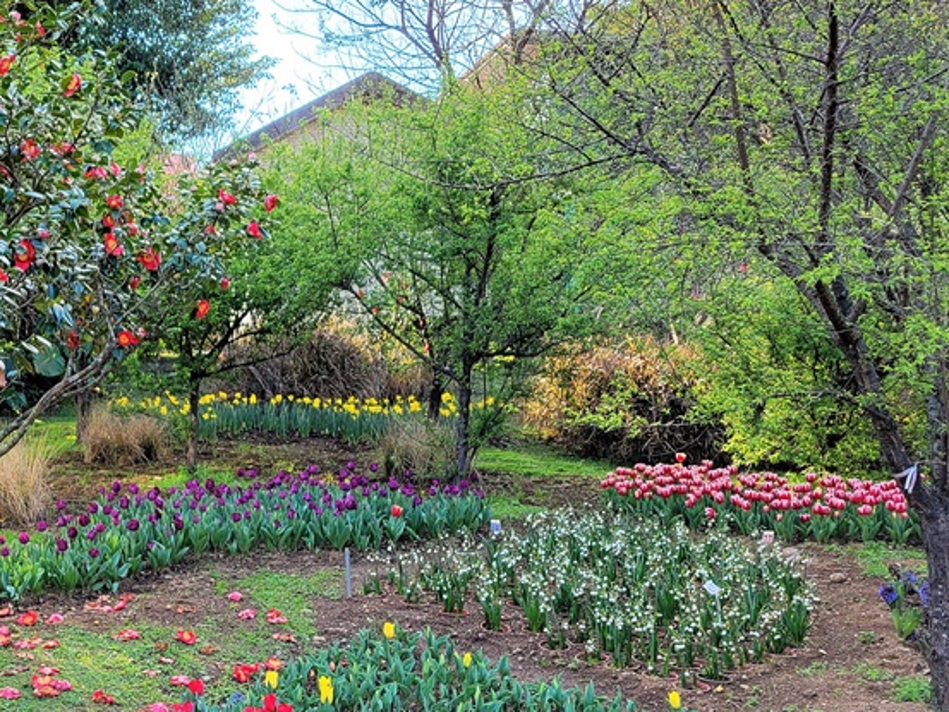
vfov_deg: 30.8
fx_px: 1289
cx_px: 105
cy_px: 434
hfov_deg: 37.9
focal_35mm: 47
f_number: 1.8
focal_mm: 5.4
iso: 40
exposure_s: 1/177
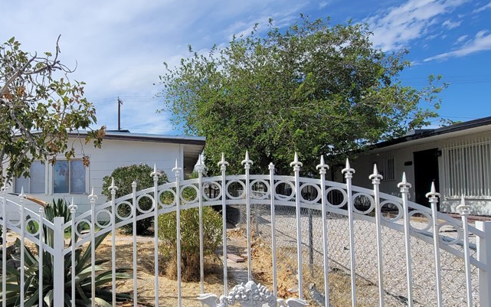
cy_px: 178
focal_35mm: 22
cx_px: 117
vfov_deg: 54.8
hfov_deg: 73.5
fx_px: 294
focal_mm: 2.2
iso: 64
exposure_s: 1/2436
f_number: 2.2
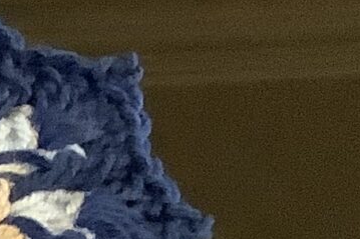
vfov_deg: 5.6
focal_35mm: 230
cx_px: -609
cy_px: 730
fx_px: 2299
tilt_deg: -68.6
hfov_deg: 8.0
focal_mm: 3.3
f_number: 2.4
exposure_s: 1/33
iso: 400
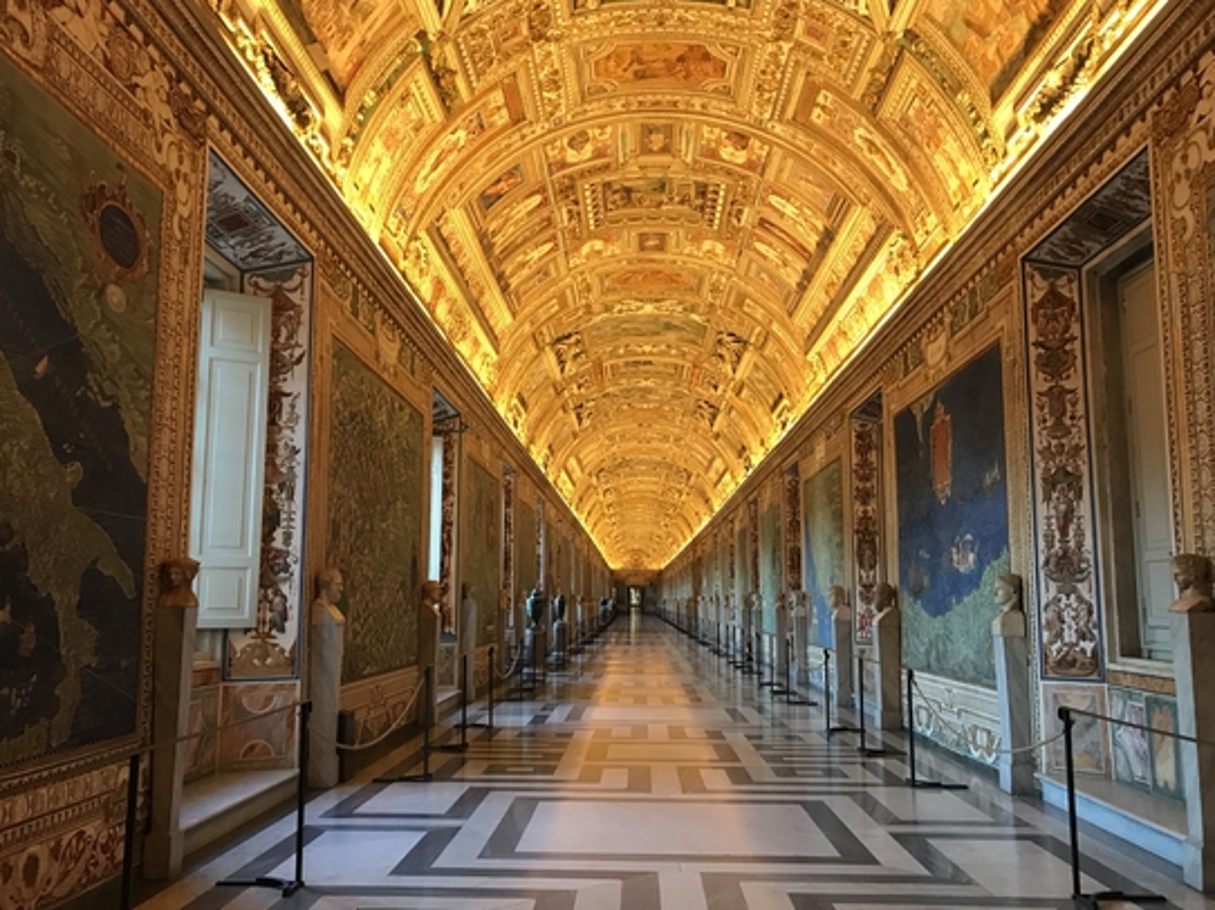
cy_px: 462
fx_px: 1088
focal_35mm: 31
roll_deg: +0.5
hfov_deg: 58.4
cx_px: 599
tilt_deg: +7.3
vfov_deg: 45.4
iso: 64
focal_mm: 3.99
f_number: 1.8
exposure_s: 1/17
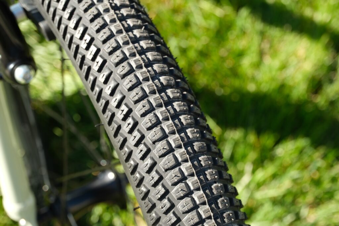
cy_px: 113
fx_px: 424
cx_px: 170
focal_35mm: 45
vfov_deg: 29.9
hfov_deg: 43.6
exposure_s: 1/160
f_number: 5
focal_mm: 30
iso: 125
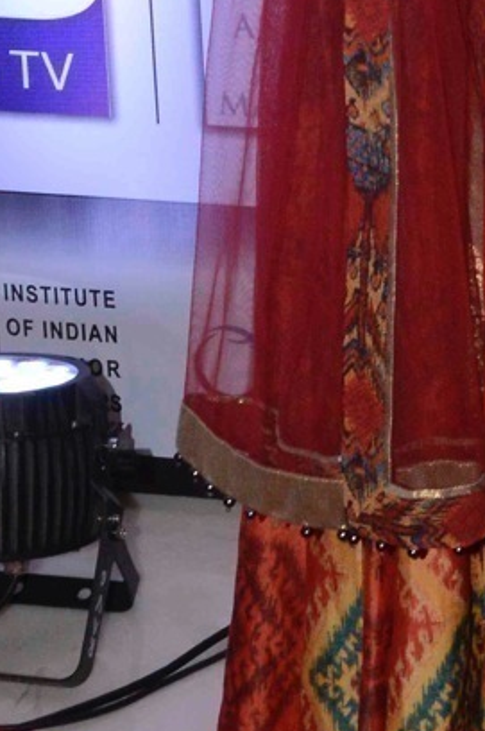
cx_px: 623
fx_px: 2958
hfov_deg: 9.2
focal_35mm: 146
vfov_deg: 13.4
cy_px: -295
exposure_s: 1/160
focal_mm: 22
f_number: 9
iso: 800
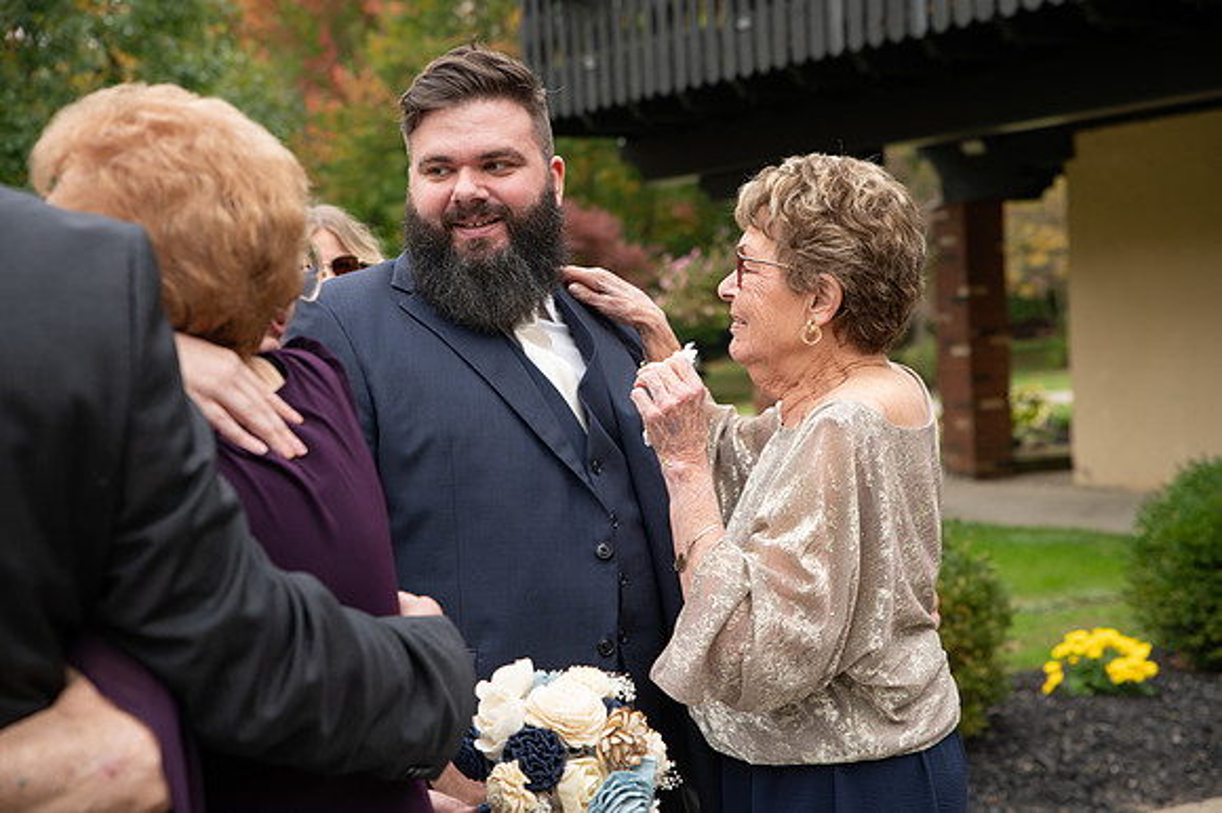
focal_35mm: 70
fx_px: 2375
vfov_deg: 19.4
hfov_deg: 28.9
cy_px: 406
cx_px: 611
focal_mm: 70
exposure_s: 1/320
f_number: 4.5
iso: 320
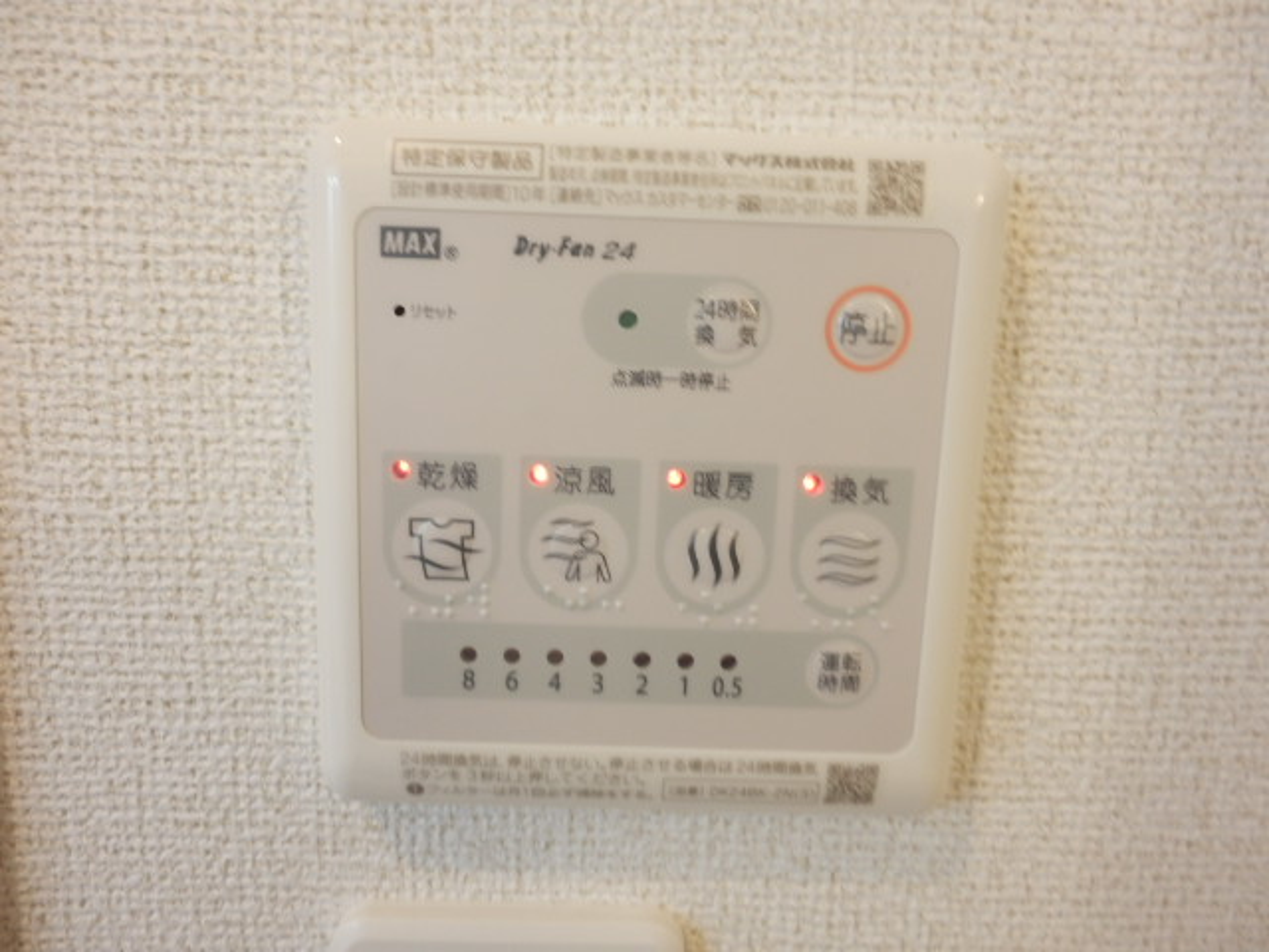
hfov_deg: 71.6
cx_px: 634
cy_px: 476
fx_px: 880
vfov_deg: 56.8
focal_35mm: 24
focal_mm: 4.2
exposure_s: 1/30
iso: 200
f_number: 3
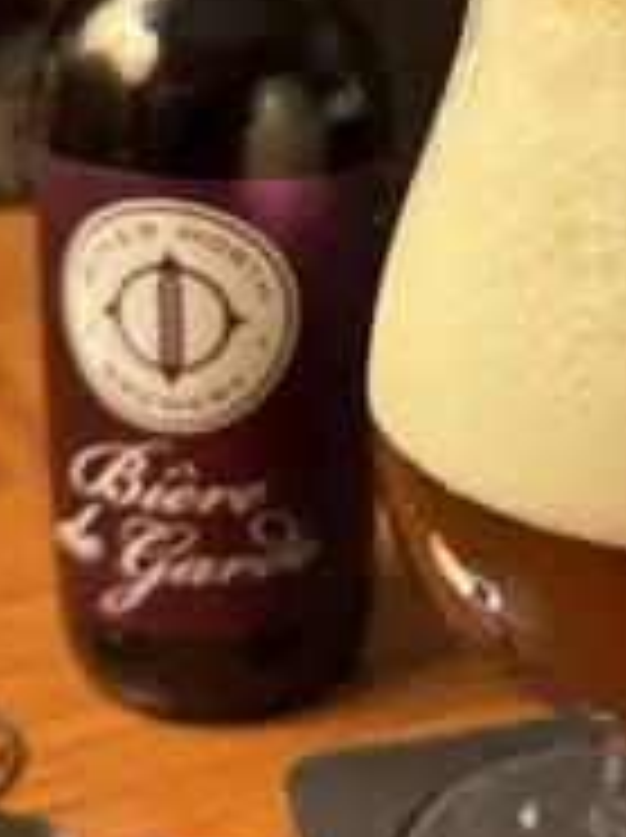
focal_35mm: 56
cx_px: 509
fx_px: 1353
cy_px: 288
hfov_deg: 25.6
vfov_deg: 34.1
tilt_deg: -19.0
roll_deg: -4.6
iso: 200
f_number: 1.6
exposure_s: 1/60
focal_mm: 5.96
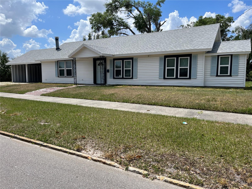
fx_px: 189
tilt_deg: -6.2
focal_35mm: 26
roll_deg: +0.0
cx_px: 126
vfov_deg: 53.1
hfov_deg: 67.3
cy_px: 94
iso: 50
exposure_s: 1/4310
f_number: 1.6
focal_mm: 5.1
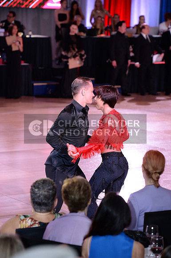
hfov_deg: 9.4
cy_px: 129
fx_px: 1036
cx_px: 86
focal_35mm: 145
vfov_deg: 14.2
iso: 2000
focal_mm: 145
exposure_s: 1/250
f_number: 5
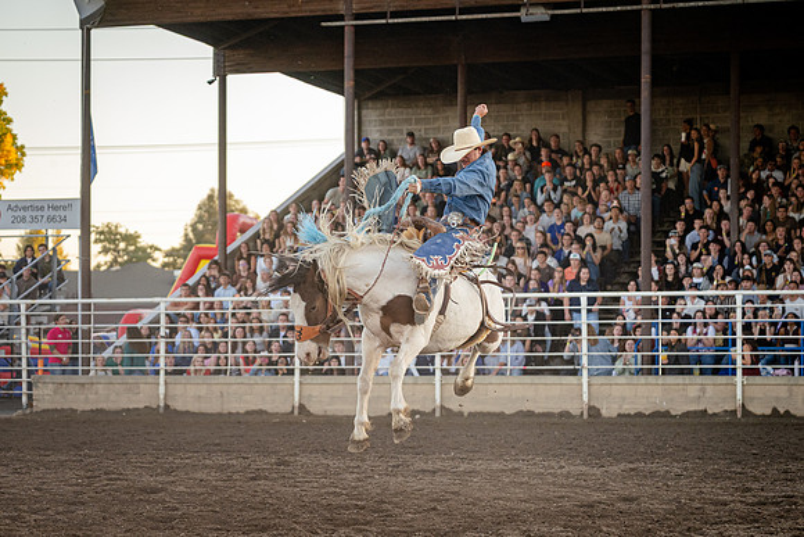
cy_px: 400
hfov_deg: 16.2
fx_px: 2828
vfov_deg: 10.8
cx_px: 308
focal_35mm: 127
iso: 400
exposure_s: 1/500
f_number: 2.8
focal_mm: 70
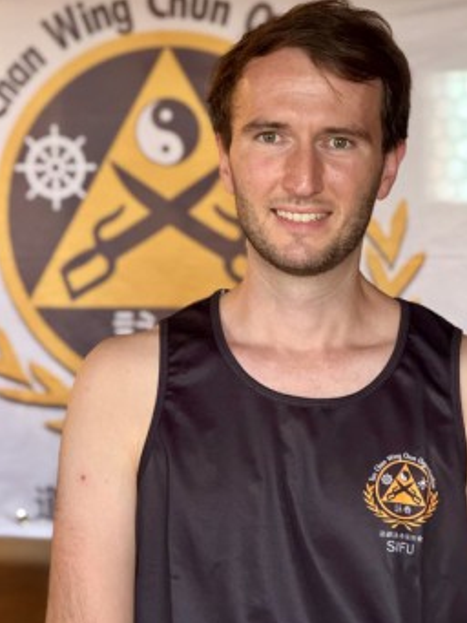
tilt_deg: -4.4
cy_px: 316
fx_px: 2265
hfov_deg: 11.8
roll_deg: +0.5
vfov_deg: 15.6
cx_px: 231
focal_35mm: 126
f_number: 2.8
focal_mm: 15.66
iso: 640
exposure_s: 1/33
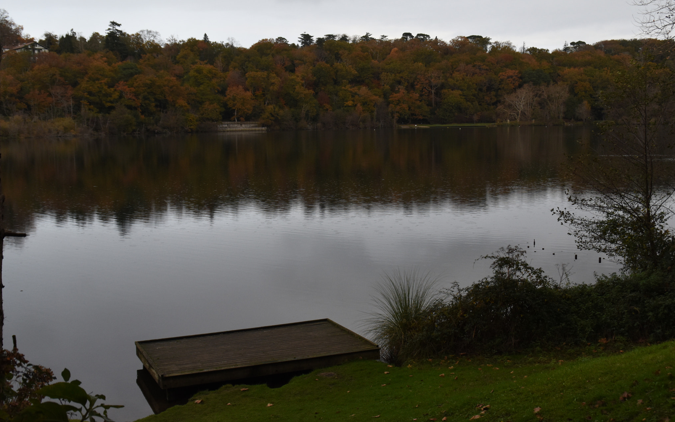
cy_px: 207
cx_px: 337
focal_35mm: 43
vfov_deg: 29.9
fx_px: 791
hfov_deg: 46.2
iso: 640
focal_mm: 28
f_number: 6.3
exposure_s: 1/640
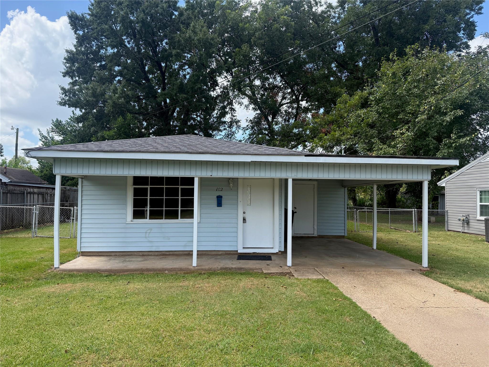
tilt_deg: +2.0
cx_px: 244
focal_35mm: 24
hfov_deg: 71.6
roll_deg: -0.3
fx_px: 339
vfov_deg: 56.8
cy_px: 184
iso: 100
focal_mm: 6.76
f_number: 1.78
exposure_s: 1/1855
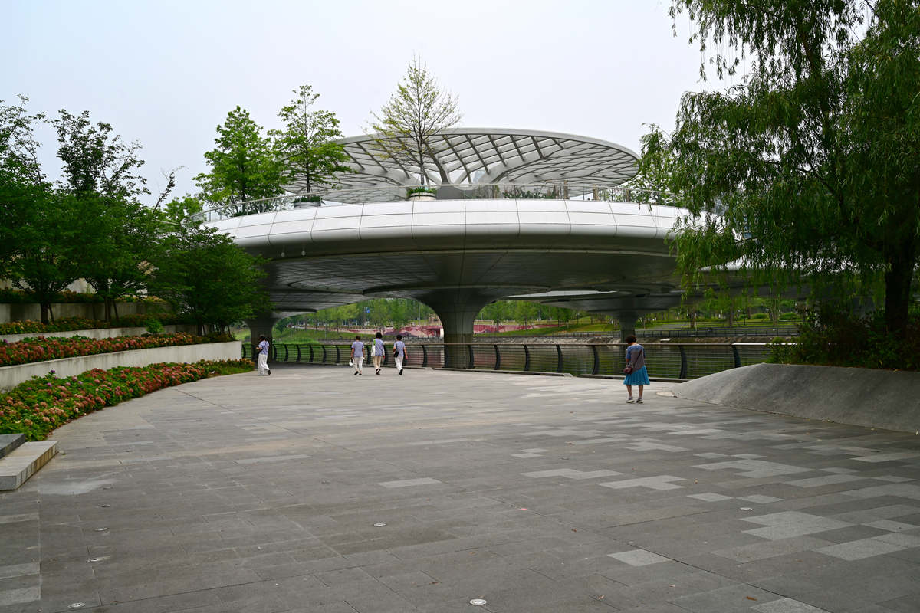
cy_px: 306
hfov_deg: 59.5
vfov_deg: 41.7
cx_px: 460
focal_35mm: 32
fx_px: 805
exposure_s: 1/100
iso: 100
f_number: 8
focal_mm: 31.5
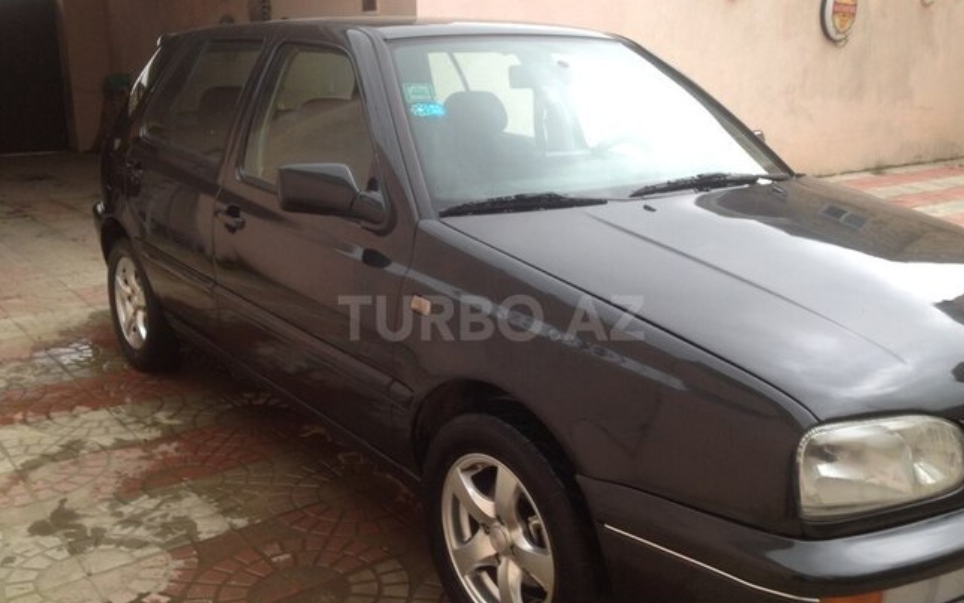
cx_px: 491
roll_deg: +0.2
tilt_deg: -15.6
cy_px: 318
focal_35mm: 38
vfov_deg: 33.6
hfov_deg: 51.5
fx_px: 999
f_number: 2.4
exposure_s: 1/40
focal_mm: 4.28
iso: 50
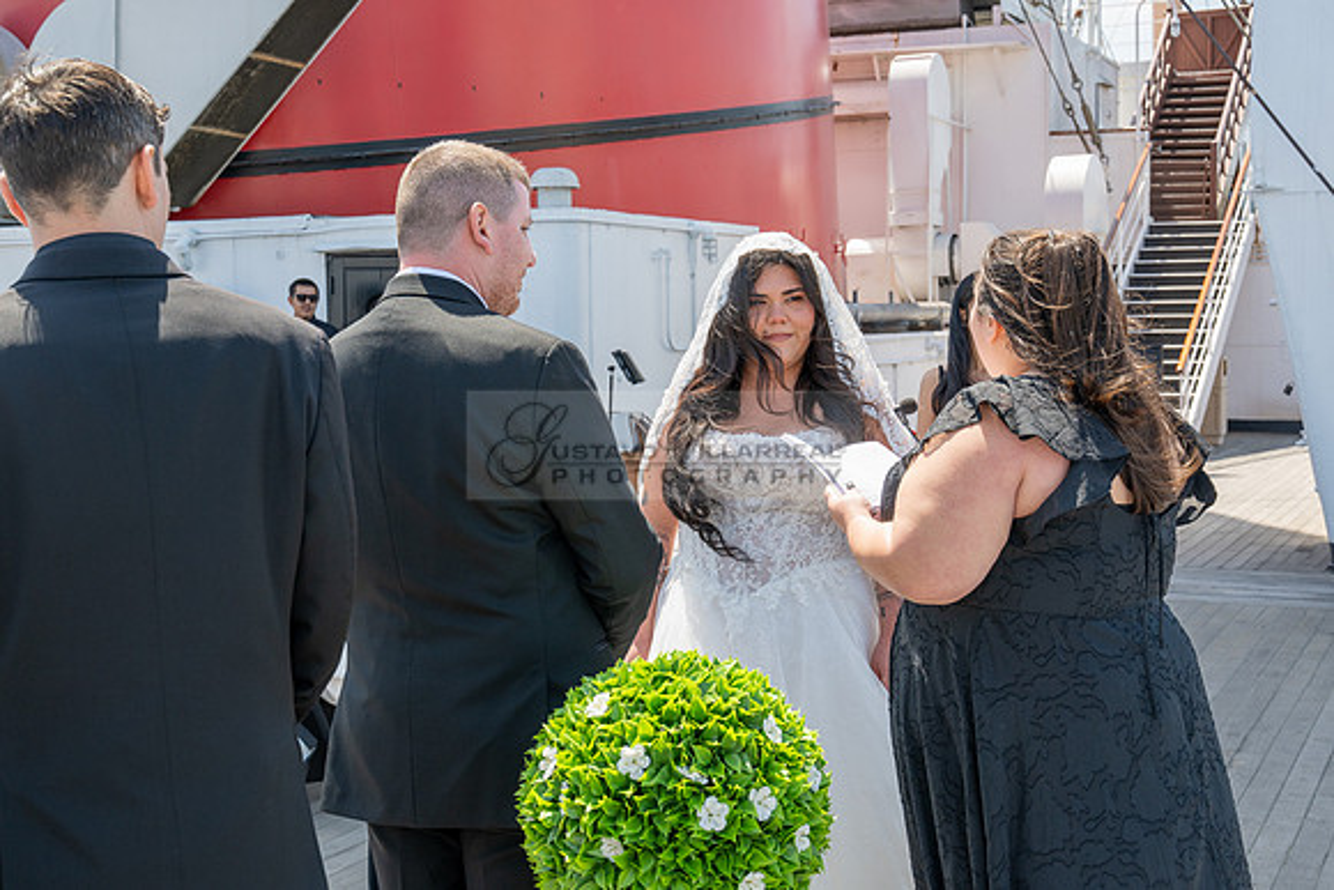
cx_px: 667
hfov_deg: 38.2
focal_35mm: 52
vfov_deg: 26.0
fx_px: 1927
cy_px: 445
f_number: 9
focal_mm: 52
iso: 200
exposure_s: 1/200
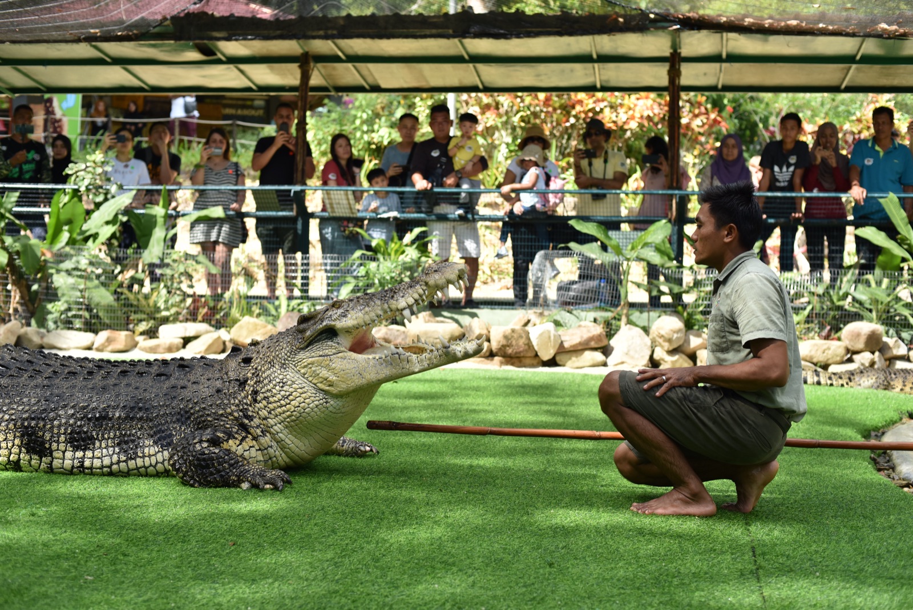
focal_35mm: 50
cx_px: 456
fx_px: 1268
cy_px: 305
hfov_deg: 39.6
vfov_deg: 27.0
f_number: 4
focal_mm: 50
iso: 500
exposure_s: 1/1000
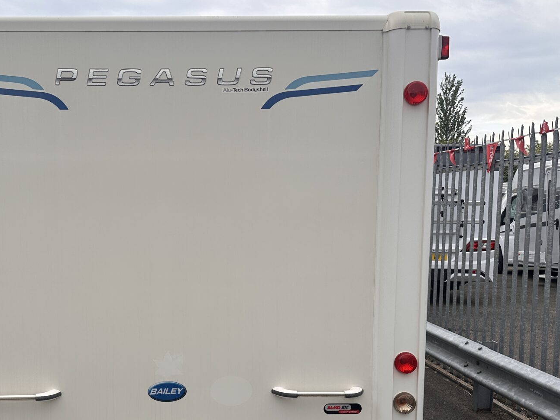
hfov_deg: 47.6
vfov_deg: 37.3
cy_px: 279
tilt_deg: -5.4
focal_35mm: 38
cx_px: 158
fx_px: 615
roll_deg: +1.4
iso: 80
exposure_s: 1/1212
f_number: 1.78
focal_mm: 6.86
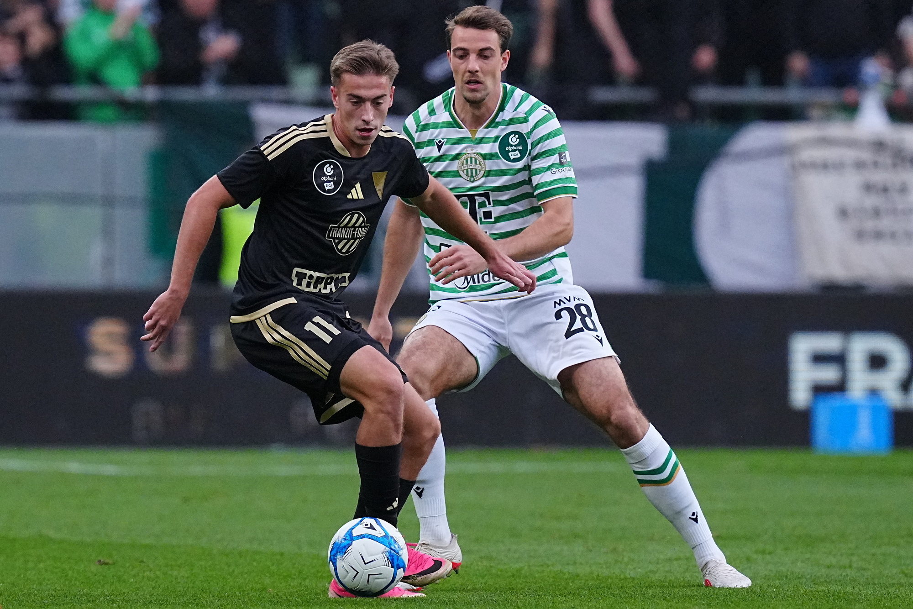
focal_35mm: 600
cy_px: 304
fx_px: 15218
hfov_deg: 3.4
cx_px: 456
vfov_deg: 2.3
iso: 6400
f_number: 4
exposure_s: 1/5000
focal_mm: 400
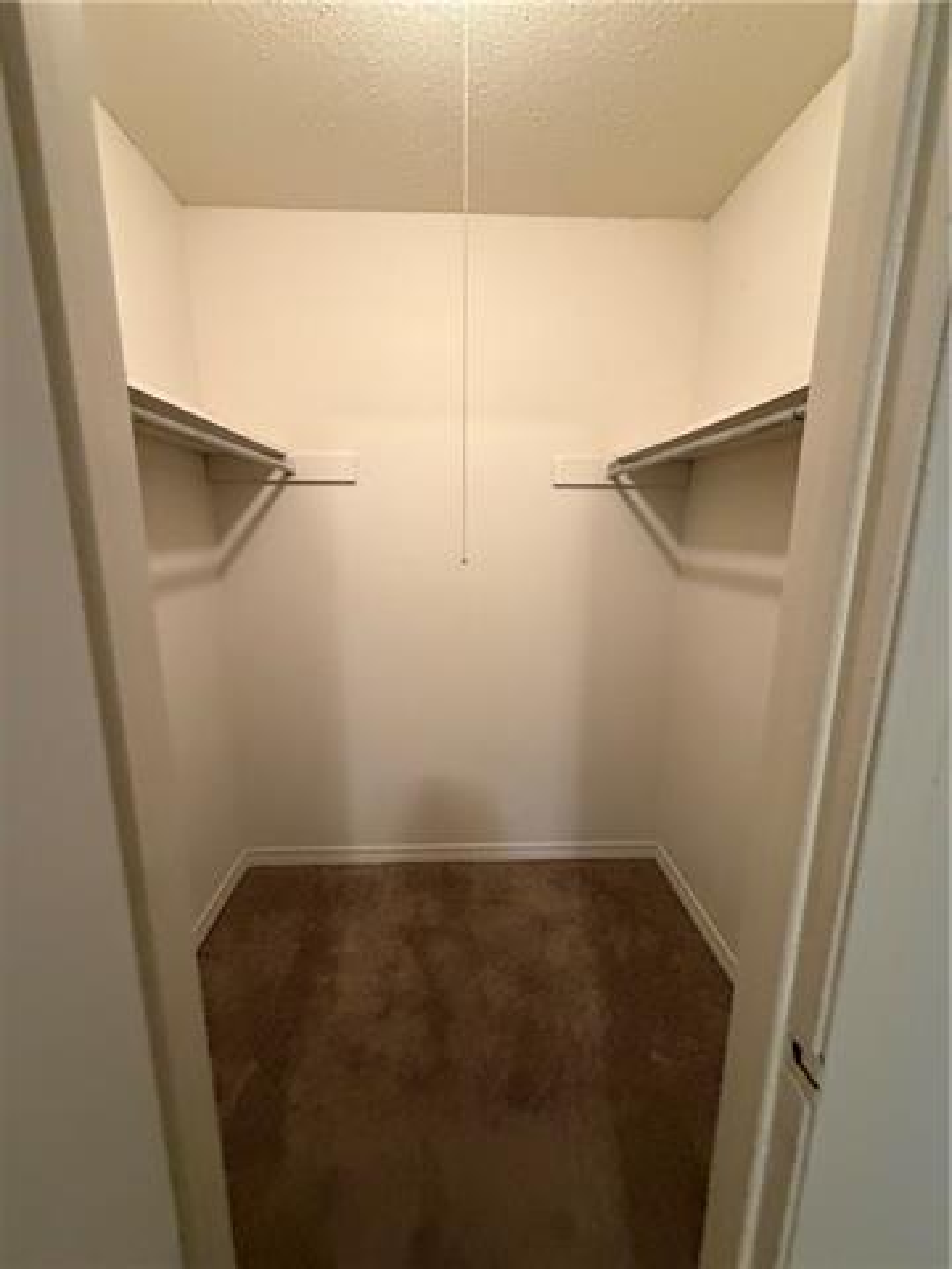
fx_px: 513
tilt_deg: -13.4
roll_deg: -0.7
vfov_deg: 102.1
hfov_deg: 85.7
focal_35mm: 14
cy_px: 634
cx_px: 476
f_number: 2.2
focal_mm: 2.22
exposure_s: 1/60
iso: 500
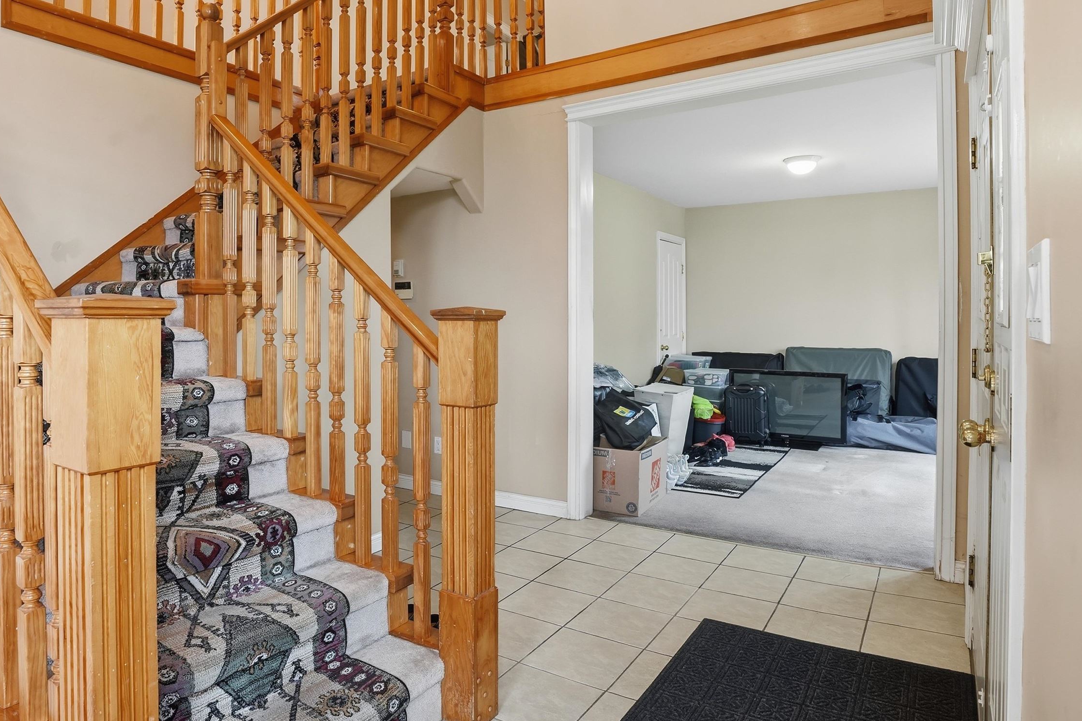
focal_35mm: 22
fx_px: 661
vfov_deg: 57.1
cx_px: 468
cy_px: 318
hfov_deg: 78.2
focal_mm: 16
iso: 400
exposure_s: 1/25
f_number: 8
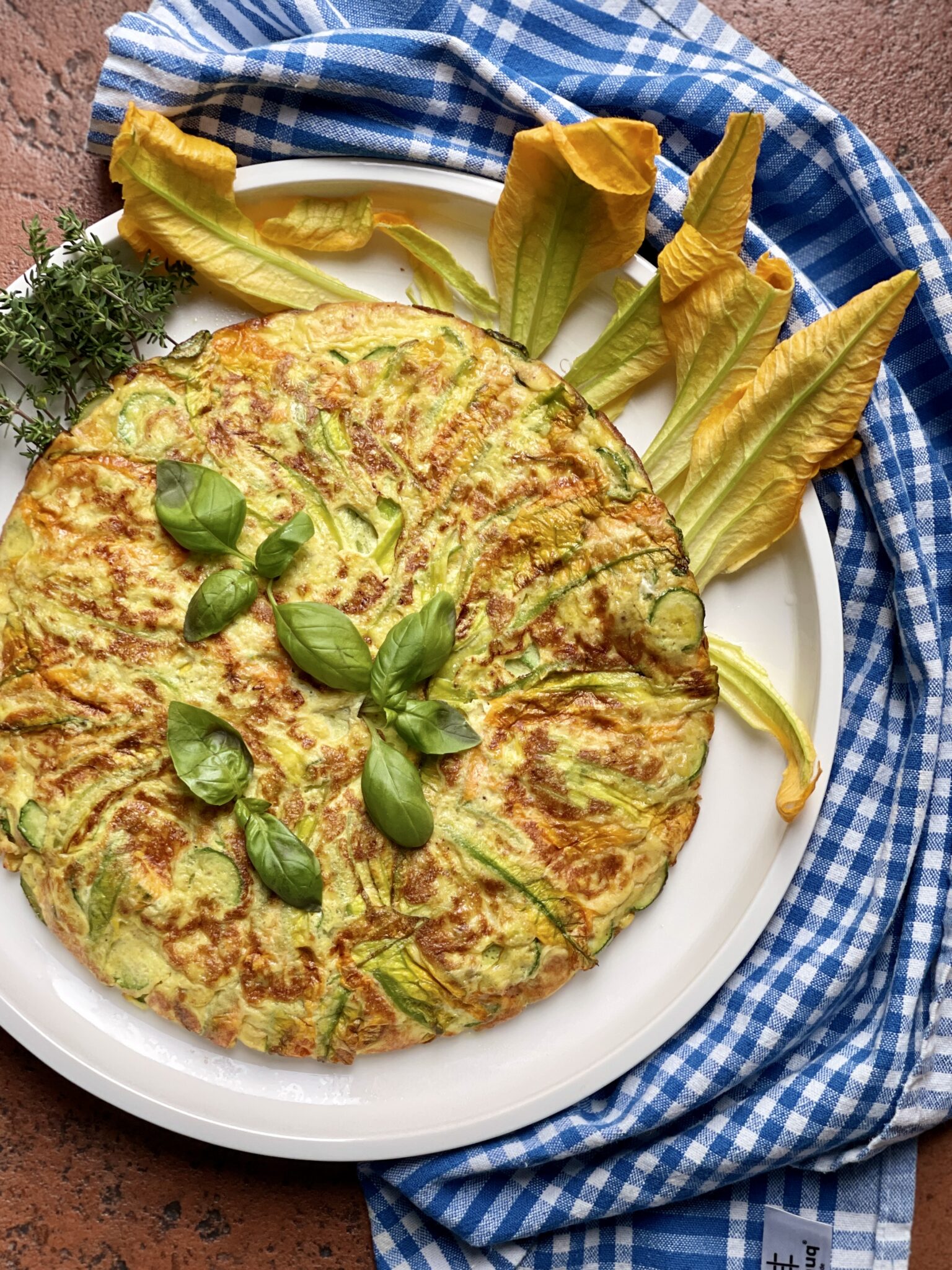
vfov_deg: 30.3
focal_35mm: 64
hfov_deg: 22.9
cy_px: 635
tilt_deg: -86.8
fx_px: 2347
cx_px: 476
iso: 100
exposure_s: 1/121
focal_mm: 7.5
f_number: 2.2
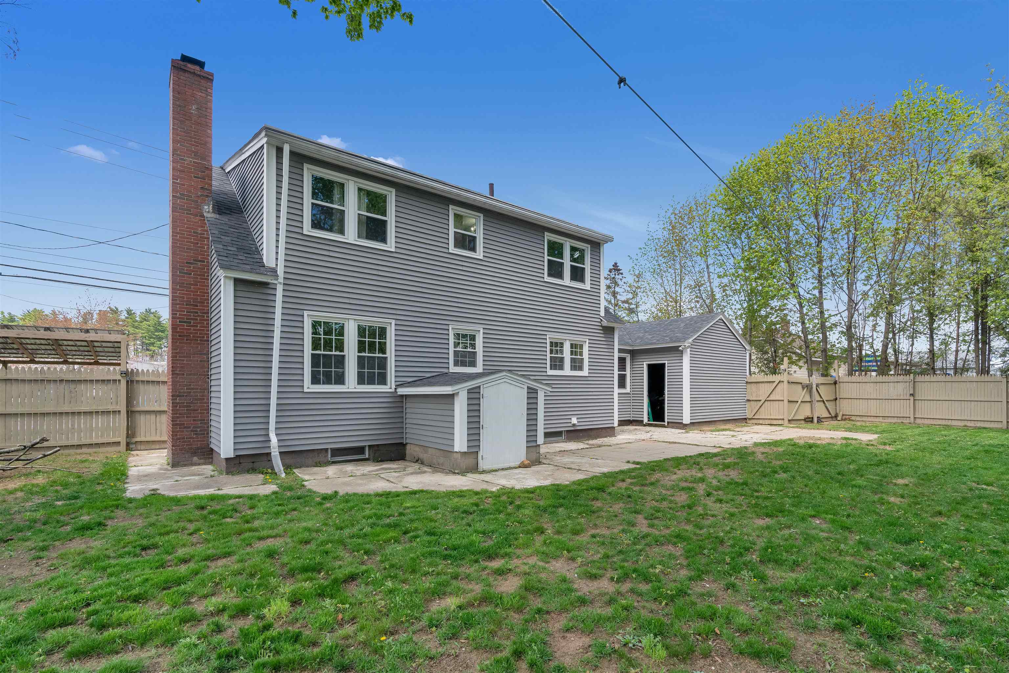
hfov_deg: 96.7
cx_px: 504
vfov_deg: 73.8
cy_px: 336
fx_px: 448
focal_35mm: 16
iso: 800
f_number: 8
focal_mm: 16
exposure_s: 1/500
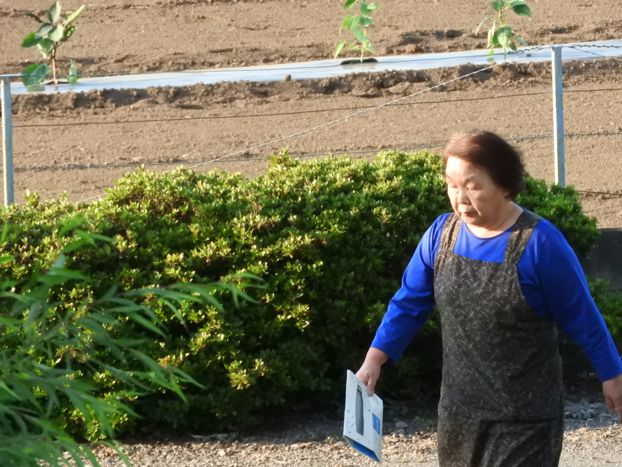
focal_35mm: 670
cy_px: 293
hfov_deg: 3.0
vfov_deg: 2.2
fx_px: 12041
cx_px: 389
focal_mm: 89.6
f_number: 5.6
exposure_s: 1/1000
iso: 1600
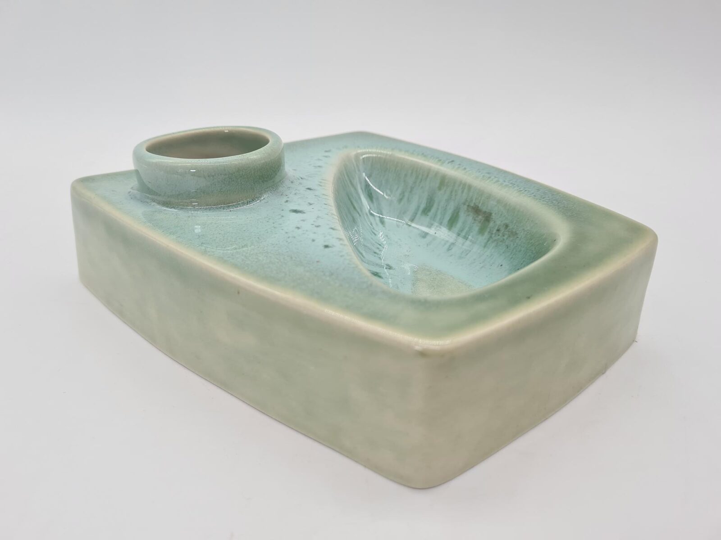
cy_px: 270
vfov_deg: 53.1
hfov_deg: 67.3
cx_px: 360
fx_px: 542
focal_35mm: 26
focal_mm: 5.4
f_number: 1.8
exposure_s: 1/264
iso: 50
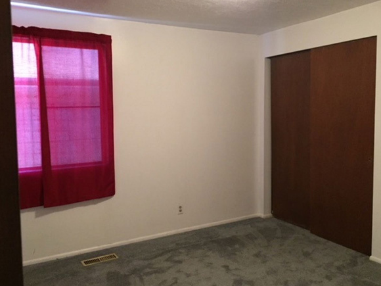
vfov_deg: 44.2
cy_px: 137
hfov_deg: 56.8
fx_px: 352
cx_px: 188
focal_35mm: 32
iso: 320
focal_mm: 4.15
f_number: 2.2
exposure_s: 1/30
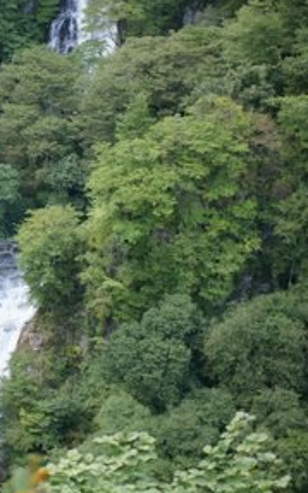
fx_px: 1033
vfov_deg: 26.8
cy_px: 262
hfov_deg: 16.3
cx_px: -52
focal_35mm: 77
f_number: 1.4
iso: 200
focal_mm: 30
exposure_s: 1/400
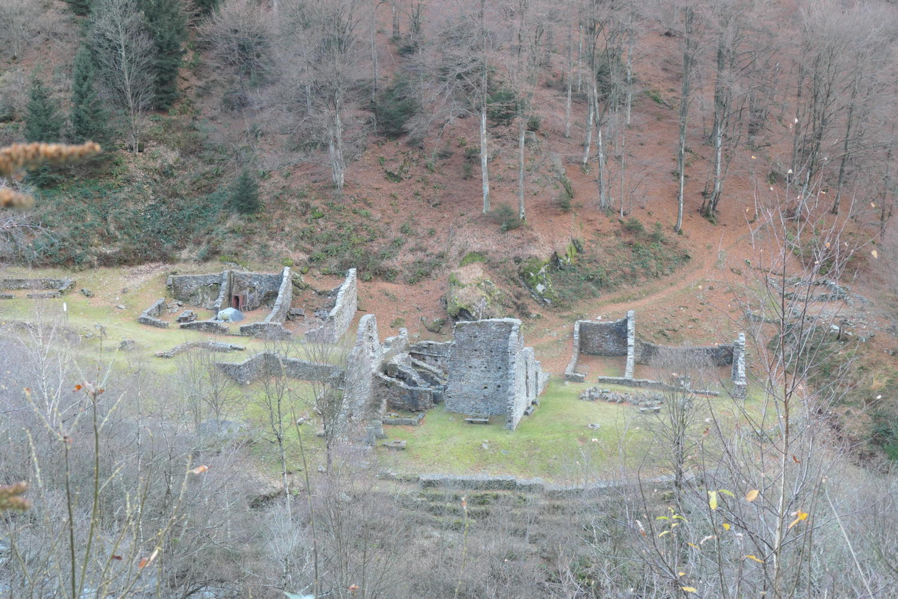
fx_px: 1048
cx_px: 449
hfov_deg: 46.4
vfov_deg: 31.9
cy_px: 300
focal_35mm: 42
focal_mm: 15.4
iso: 500
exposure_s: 1/80
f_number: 4
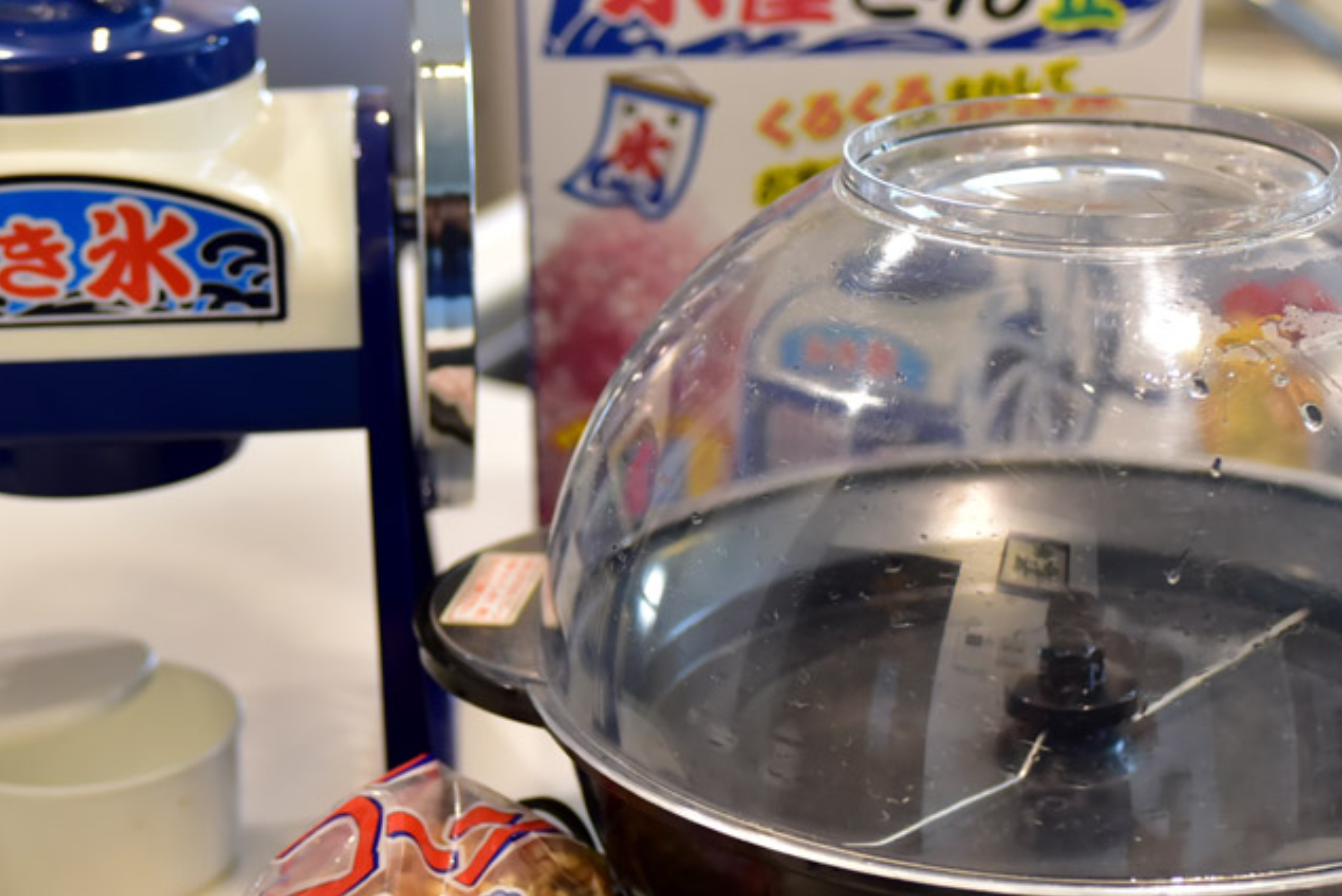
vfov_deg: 16.1
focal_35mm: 85
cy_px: 593
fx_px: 3170
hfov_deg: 23.9
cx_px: 689
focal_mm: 45
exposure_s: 1/60
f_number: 4
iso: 1250
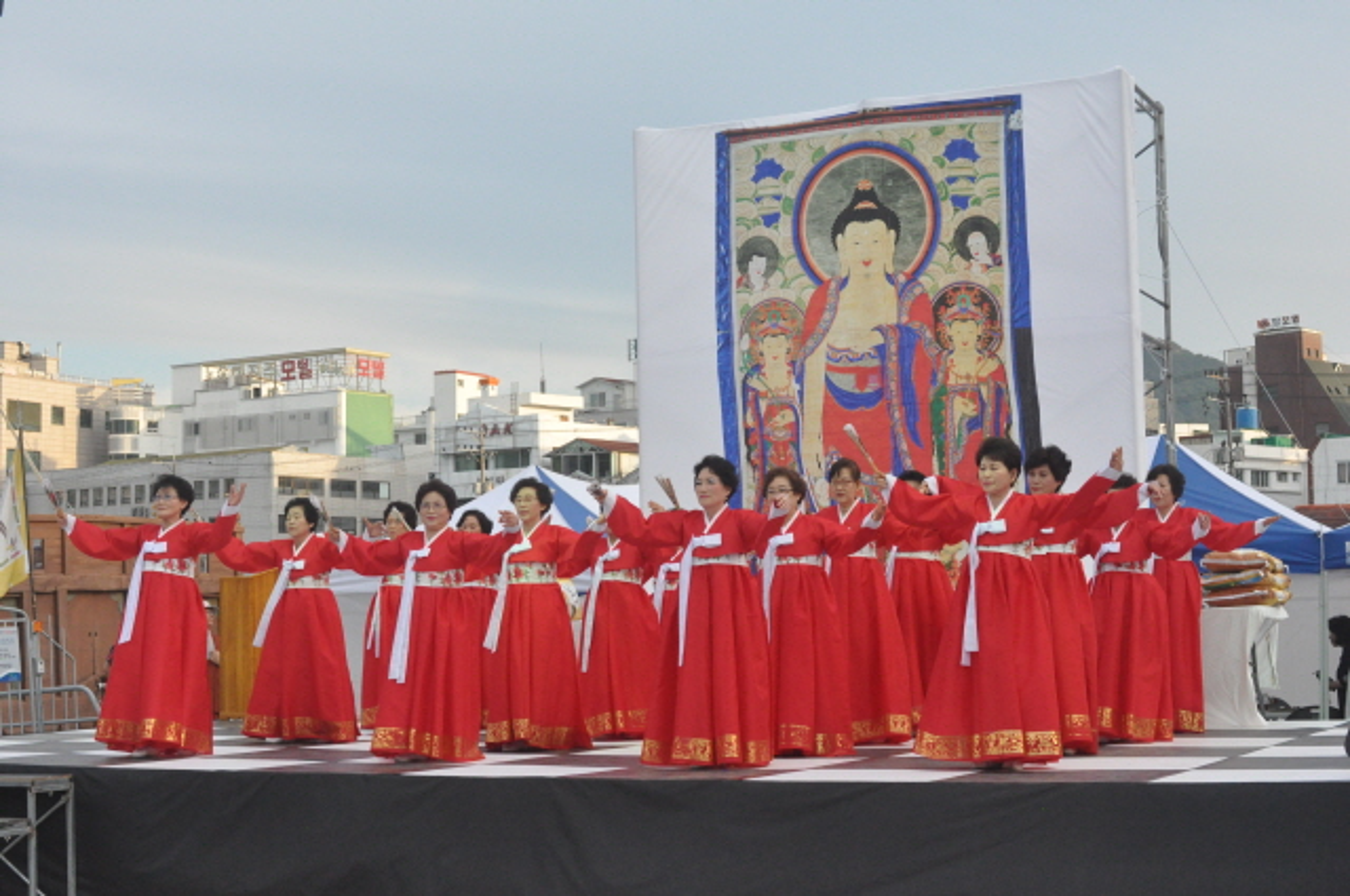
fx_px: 2247
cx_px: 675
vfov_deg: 22.6
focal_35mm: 60
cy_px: 448
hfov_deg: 33.4
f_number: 7.1
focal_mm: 40
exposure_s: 1/1000
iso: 2000
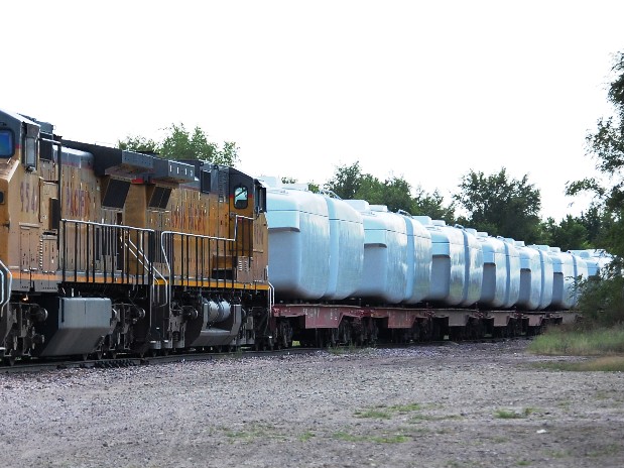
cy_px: 336
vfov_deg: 5.6
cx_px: 177
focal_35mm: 267
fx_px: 4812
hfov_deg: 7.4
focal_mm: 112
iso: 400
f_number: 5
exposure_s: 1/1000
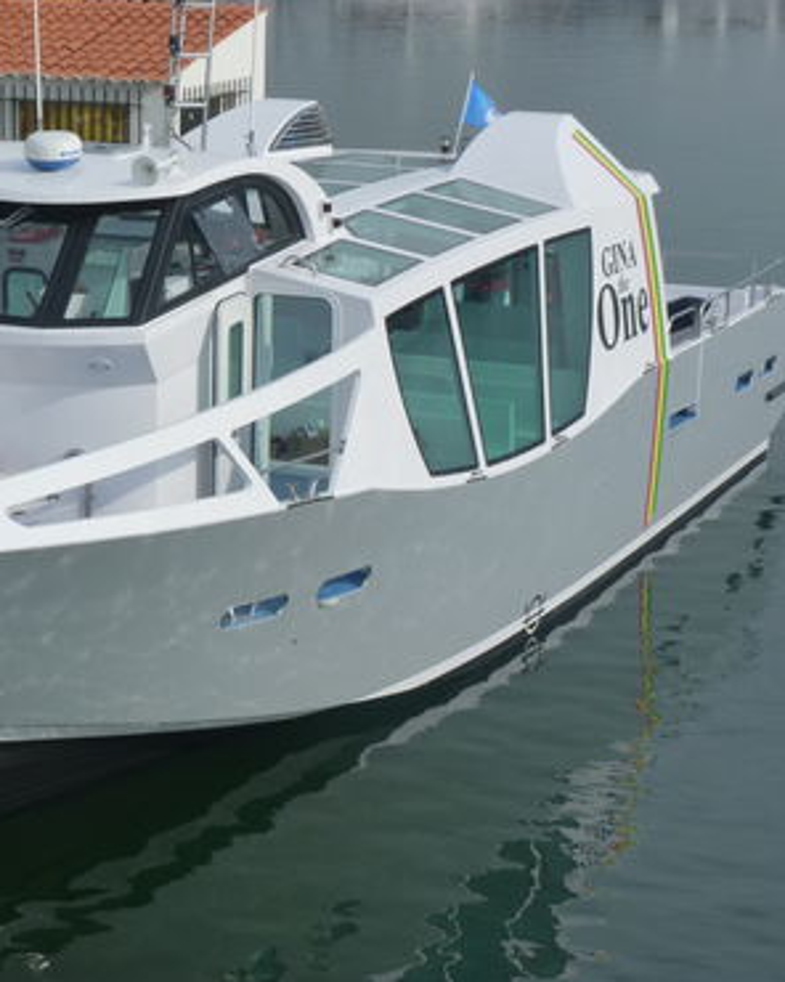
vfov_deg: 20.2
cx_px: 196
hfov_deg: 16.1
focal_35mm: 95
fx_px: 2759
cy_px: 492
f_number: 6.3
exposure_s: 1/400
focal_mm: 12.8
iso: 125
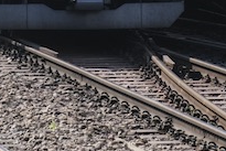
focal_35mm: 547
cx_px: 179
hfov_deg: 3.8
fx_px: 3436
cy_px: -137
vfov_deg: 2.5
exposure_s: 1/800
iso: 640
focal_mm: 93.2
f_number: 5
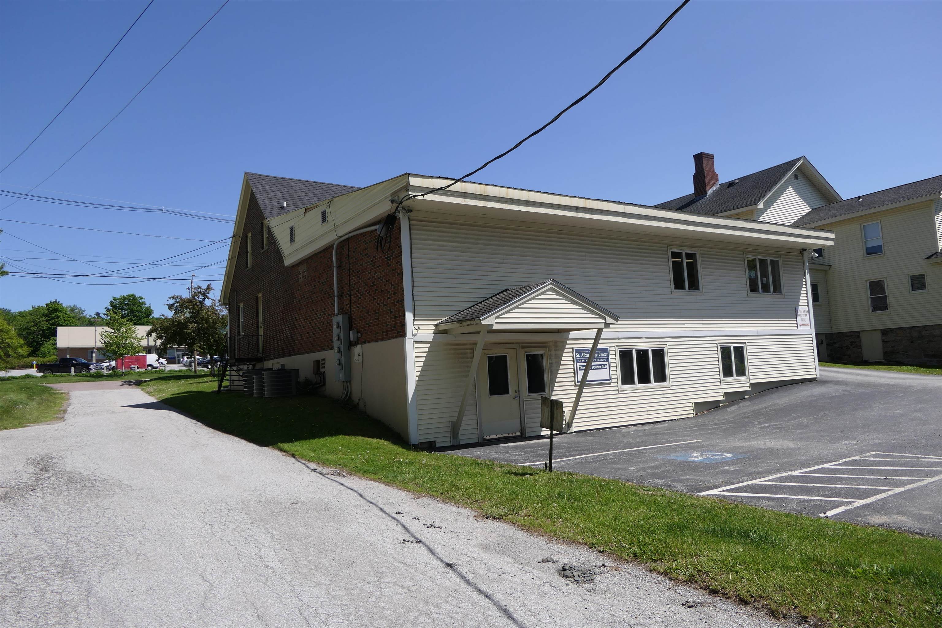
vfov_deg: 53.1
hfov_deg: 73.7
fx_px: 628
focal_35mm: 24
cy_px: 314
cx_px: 471
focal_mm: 8.8
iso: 125
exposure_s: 1/1300
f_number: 4
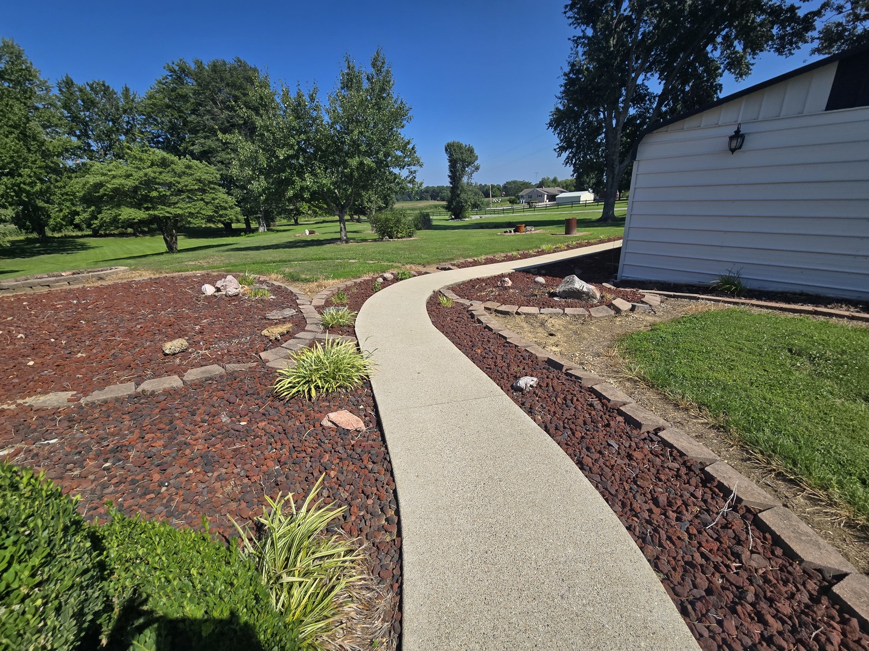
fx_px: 326
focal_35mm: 13
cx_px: 434
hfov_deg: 106.2
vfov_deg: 89.9
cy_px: 326
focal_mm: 2.2
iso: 50
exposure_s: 1/2657
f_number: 2.2
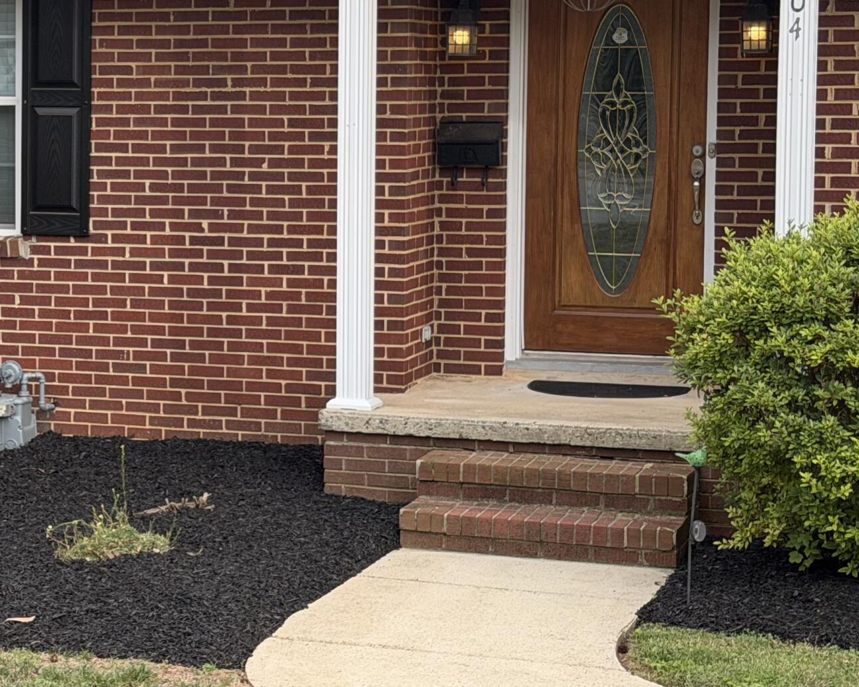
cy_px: 267
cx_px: -62
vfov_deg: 14.1
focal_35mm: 109
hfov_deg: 17.1
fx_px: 2771
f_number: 1.78
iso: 64
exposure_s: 1/405
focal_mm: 6.76
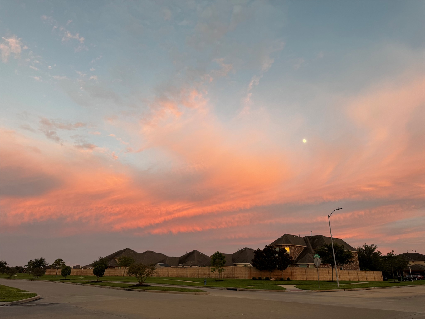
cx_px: 212
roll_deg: -0.2
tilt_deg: +20.0
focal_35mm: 24
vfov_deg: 56.8
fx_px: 295
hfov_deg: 71.6
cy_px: 160
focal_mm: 6.76
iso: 125
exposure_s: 1/121
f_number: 1.78
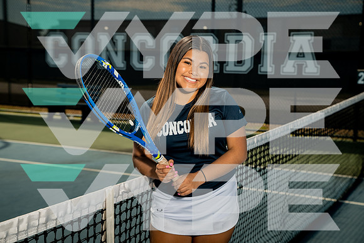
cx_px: 182
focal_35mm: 57
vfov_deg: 23.8
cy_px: 122
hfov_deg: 35.0
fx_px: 576
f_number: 4.5
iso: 100
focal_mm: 57
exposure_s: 1/250
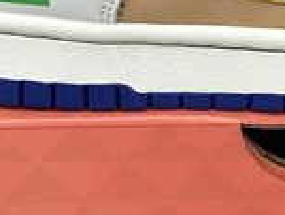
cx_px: 328
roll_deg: -0.4
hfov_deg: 14.6
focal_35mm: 131
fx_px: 1081
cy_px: 41
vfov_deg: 11.3
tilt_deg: -19.9
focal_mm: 3.3
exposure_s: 1/100
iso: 25
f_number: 2.4
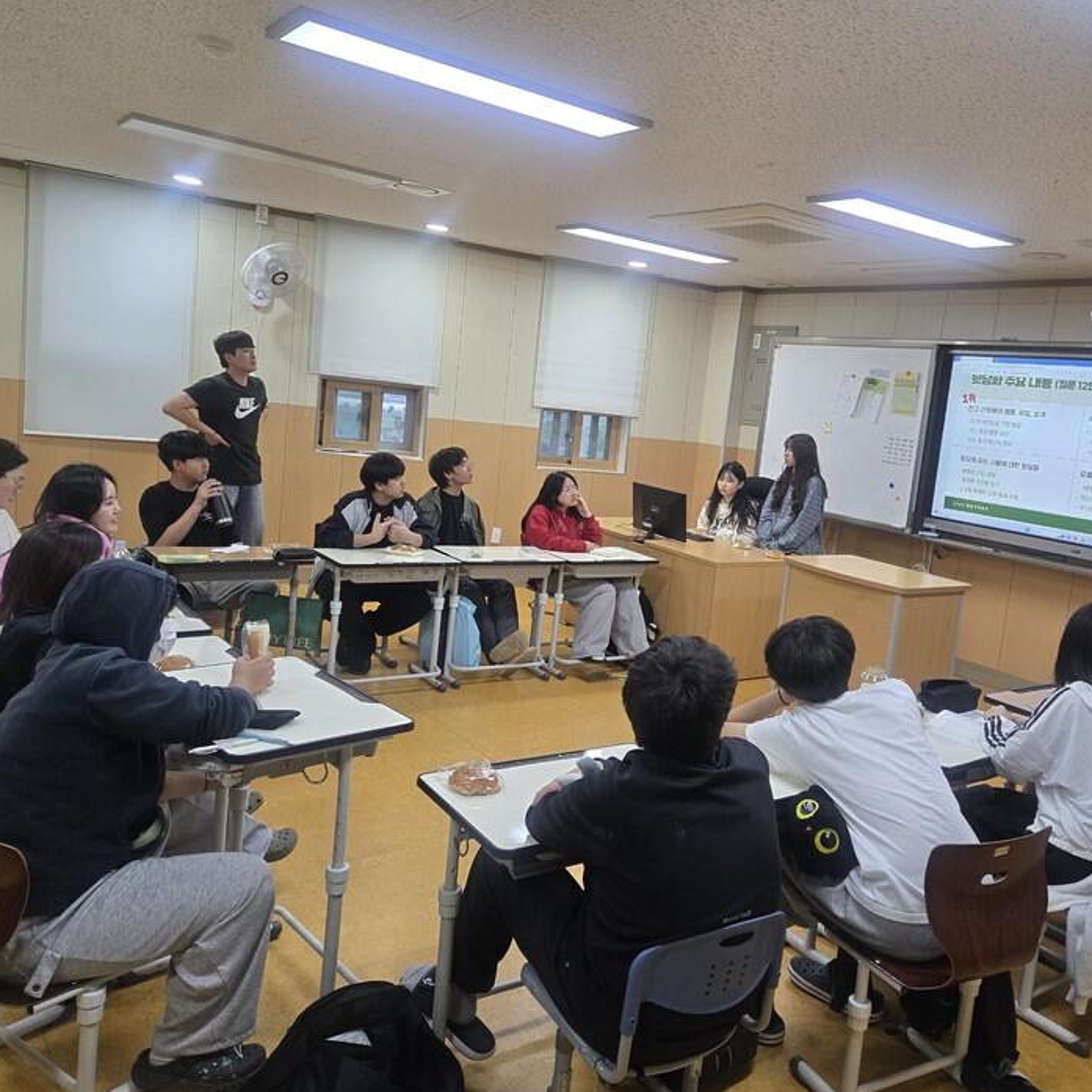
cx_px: 644
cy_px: 534
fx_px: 999
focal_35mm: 28
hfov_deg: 56.9
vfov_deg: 57.3
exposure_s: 1/120
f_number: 1.8
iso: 200
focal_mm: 5.4
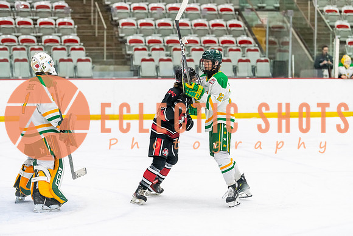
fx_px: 1113
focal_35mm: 113
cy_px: 118
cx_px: 176
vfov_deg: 12.1
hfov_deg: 18.0
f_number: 2.8
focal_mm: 112
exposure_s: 1/640
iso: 3200
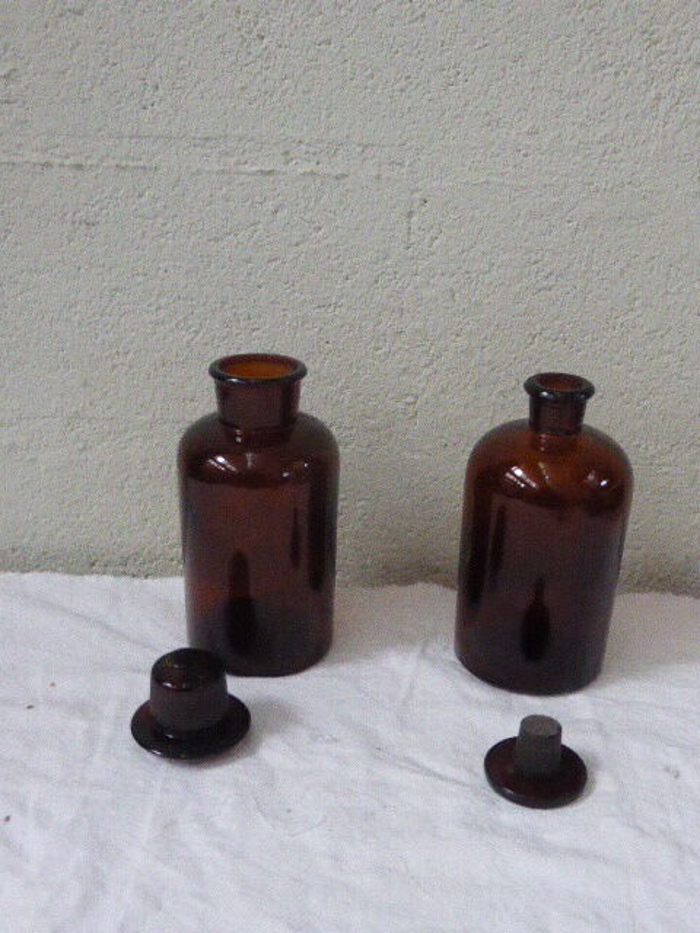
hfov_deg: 36.0
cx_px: 350
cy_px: 466
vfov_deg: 46.8
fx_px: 1078
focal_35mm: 40
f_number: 3.9
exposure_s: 1/100
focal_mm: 6.9
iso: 1600
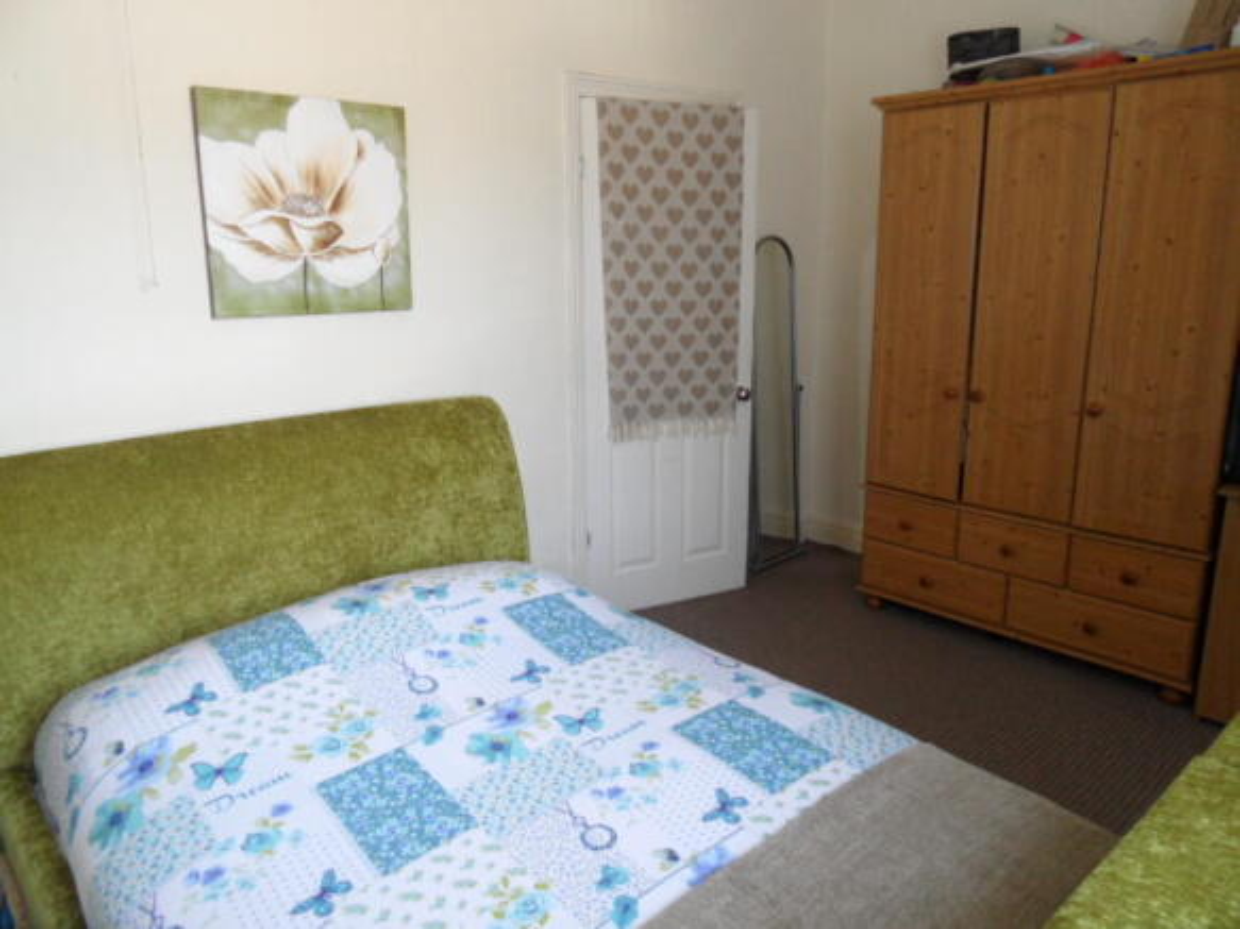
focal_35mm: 24
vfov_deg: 56.8
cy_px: 464
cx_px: 620
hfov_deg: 71.6
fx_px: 860
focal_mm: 3.9
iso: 200
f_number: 3.2
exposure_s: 1/30
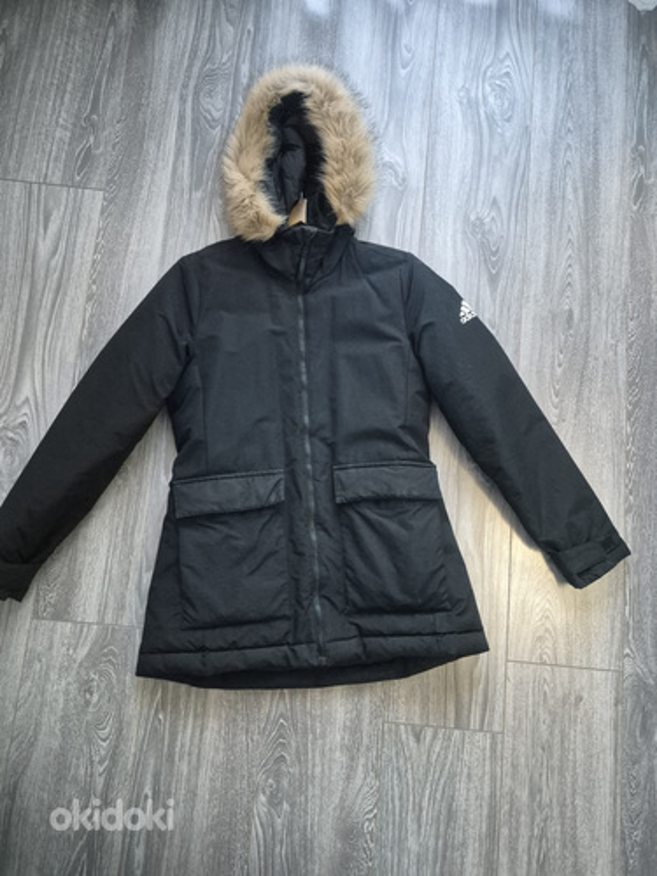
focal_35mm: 23
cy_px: 438
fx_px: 582
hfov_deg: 58.9
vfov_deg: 73.9
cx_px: 328
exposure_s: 1/100
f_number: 1.8
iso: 2500
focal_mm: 5.4
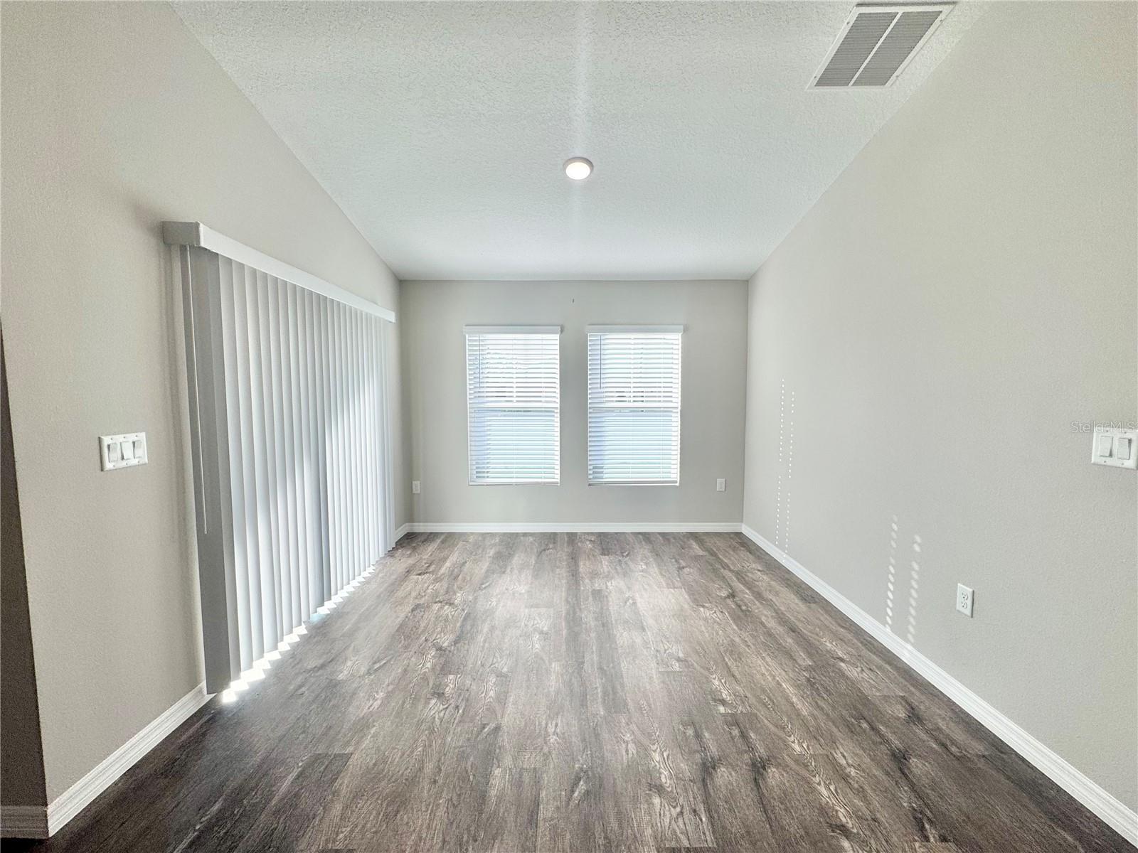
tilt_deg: -4.7
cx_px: 569
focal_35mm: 14
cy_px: 426
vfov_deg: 85.7
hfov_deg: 102.1
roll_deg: -0.2
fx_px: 460
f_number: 2.2
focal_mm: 2.22
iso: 40
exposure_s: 1/370
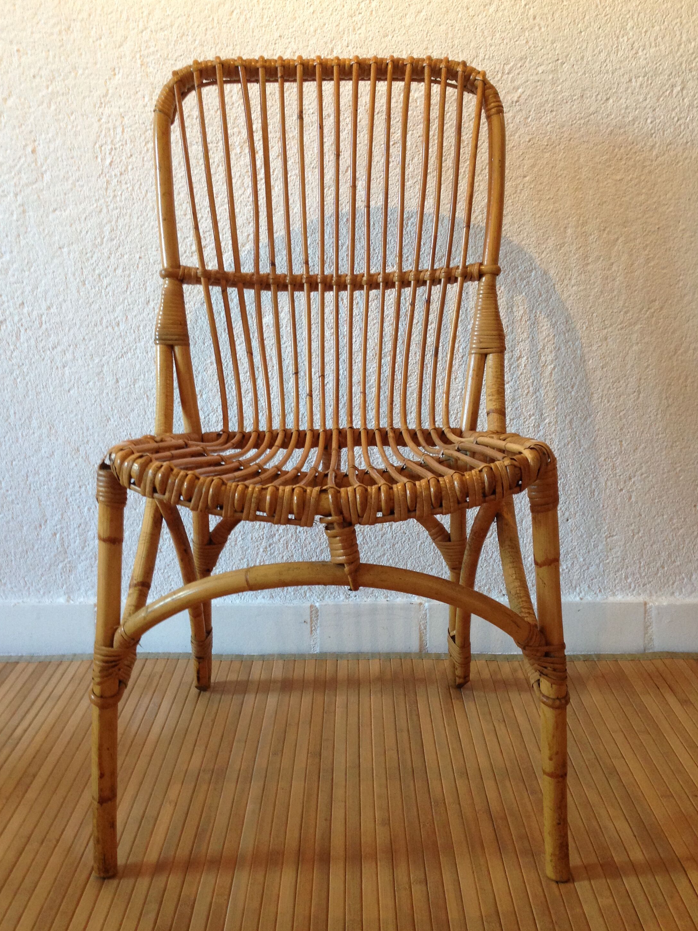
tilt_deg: -10.6
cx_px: 331
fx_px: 995
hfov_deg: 38.7
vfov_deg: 50.1
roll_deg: +1.5
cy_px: 478
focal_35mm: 37
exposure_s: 1/20
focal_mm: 4.12
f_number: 2.4
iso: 125
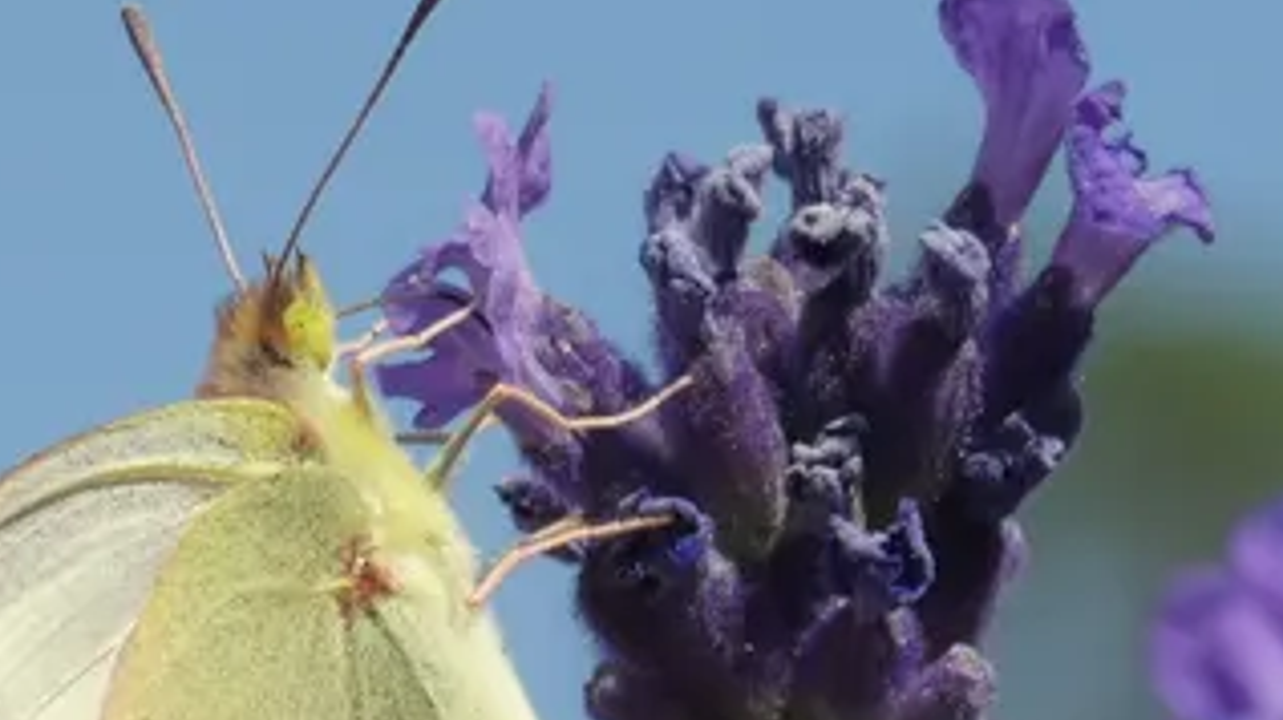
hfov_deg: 5.2
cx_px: 243
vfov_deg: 2.9
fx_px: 14146
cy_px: 708
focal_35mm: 416
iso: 80
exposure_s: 1/400
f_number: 5.5
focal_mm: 33.9
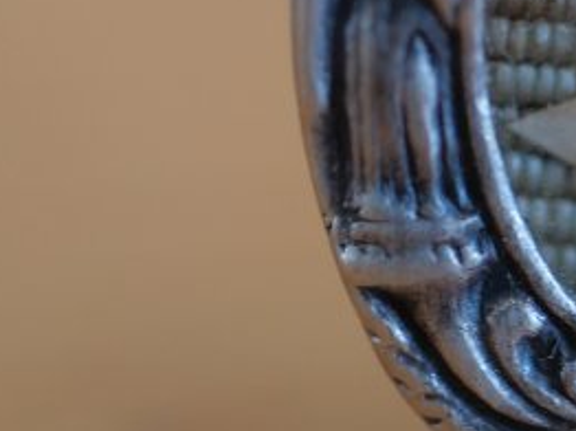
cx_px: 833
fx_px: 4572
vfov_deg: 5.4
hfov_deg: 7.1
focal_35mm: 275
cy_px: 73
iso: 250
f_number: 2.8
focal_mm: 30
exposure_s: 1/60
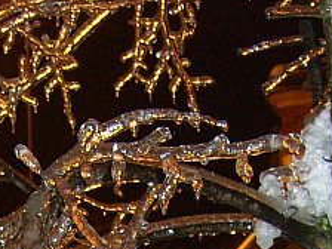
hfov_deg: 11.3
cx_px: 87
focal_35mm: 174
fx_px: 1669
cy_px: 508
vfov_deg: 8.1
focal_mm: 7.8
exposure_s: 1/30
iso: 200
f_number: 2.8
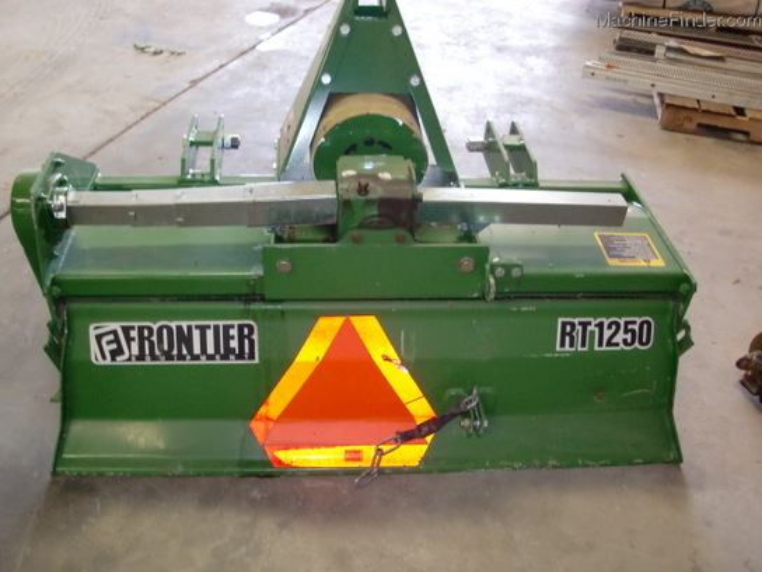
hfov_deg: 51.4
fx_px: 792
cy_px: 286
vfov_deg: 39.7
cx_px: 381
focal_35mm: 36
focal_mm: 6.3
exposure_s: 1/60
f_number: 2.8
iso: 400
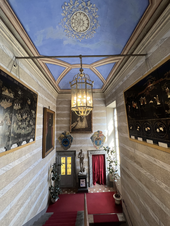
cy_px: 113
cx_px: 85
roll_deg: +1.7
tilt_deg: +7.2
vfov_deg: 106.2
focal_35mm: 13
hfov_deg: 89.9
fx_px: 85
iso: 125
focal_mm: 1.57
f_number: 1.8
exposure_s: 1/100
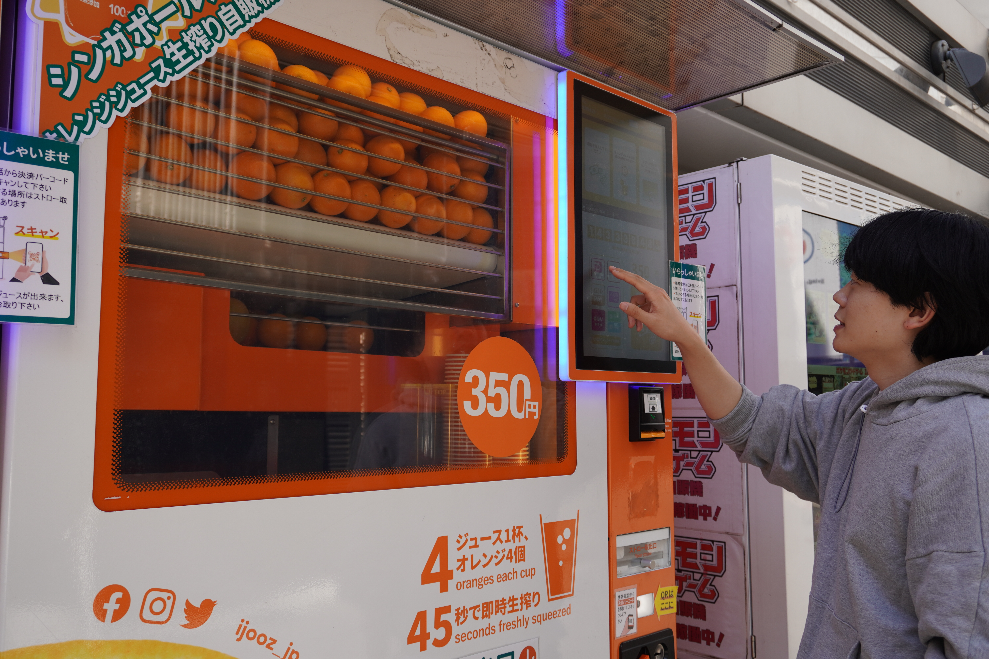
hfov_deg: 59.5
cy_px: 330
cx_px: 494
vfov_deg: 41.7
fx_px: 865
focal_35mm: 32
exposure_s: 1/200
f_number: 4.5
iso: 100
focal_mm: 21
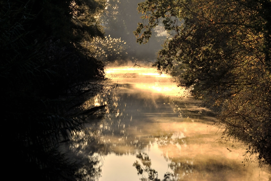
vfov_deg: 4.6
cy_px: 90
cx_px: 136
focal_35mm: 300
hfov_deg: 6.9
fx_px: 2261
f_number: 11
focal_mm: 200
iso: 100
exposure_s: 1/320
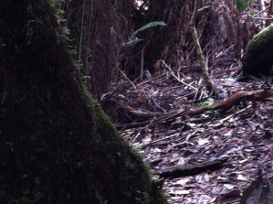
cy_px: -81
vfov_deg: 11.9
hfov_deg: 16.0
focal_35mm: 120
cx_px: 292
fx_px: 944
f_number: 2.8
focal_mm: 3.85
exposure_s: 1/40
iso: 80
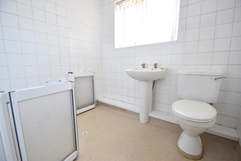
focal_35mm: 15
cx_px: 120
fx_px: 100
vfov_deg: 77.4
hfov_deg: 100.4
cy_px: 80
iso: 160
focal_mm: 10
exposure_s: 1/15
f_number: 4
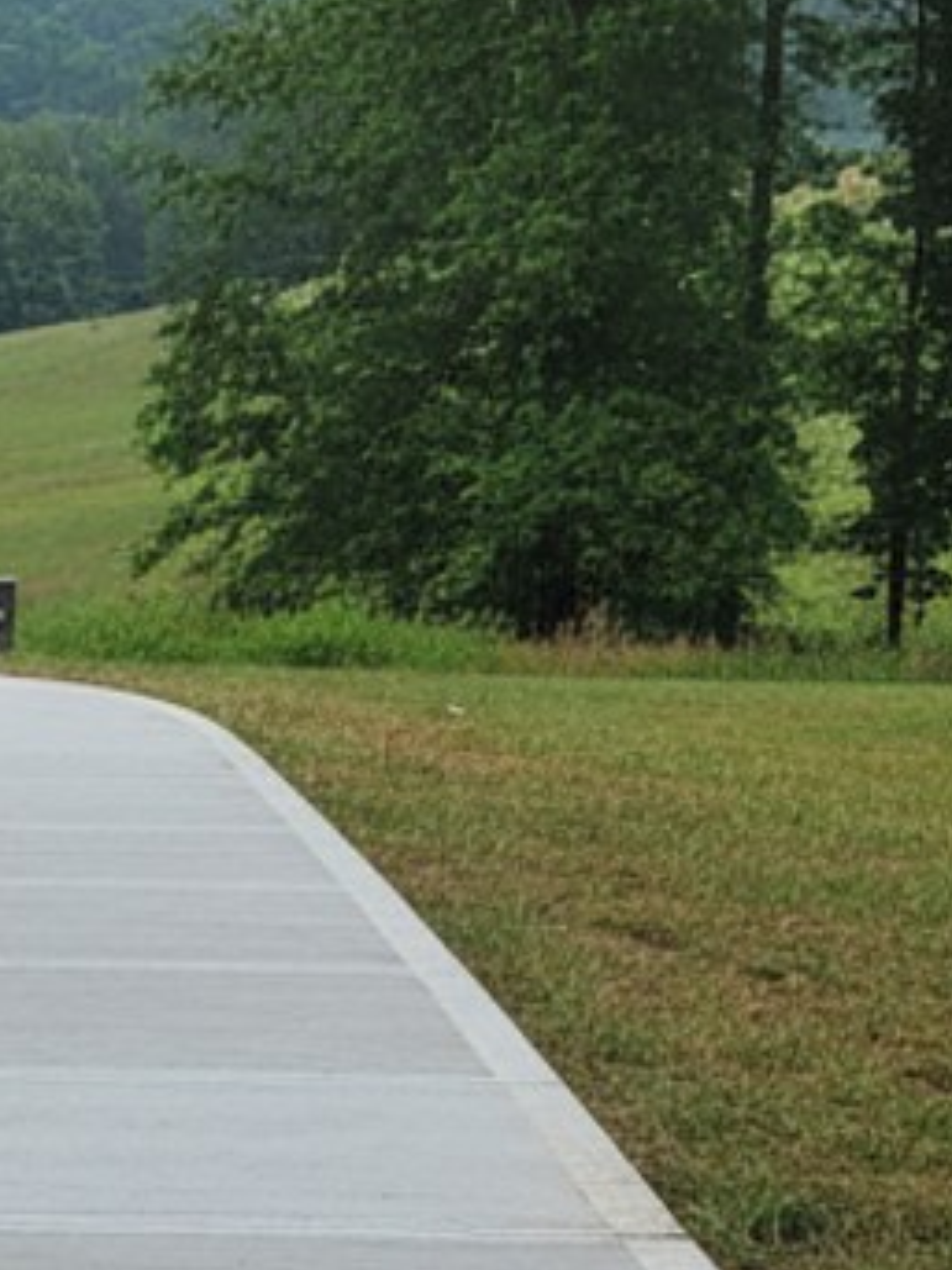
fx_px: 3082
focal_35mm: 84
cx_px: -204
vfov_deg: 22.9
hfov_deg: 16.8
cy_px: 1066
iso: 486
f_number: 1.68
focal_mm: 6.8
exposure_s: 1/1888
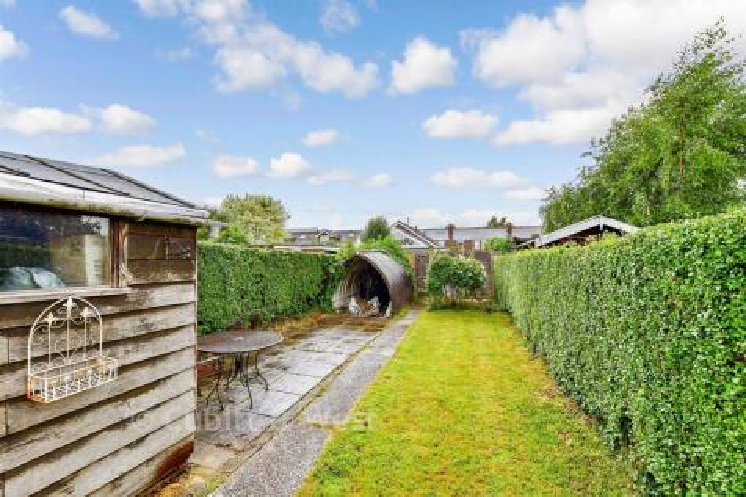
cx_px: 373
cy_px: 248
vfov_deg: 77.3
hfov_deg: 100.4
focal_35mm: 15
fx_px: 311
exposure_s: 1/100
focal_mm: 10
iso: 500
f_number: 8
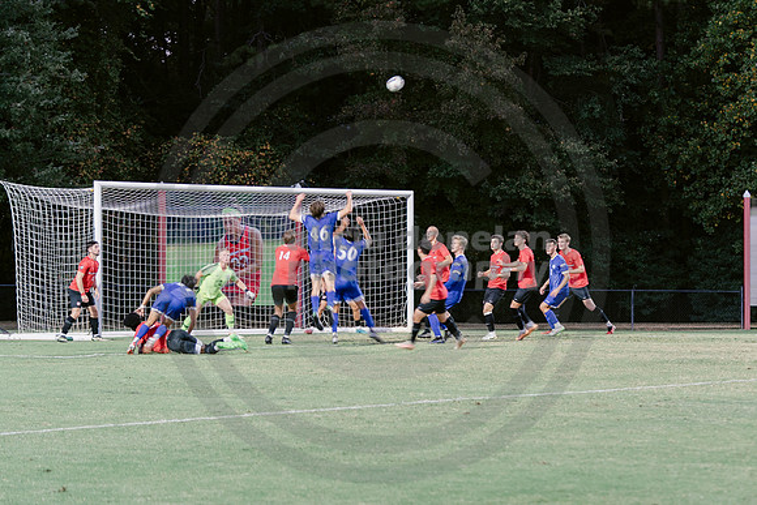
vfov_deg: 10.6
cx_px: 543
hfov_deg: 15.8
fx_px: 2716
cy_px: 330
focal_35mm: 129
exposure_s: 1/80
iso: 640
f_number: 2.8
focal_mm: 90
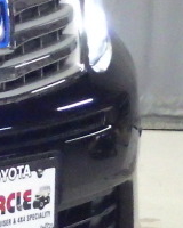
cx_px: -508
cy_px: 21
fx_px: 1781
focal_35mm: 263
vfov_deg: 7.3
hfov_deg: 5.3
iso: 1600
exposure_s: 1/40
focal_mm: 7.5
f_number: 4.2
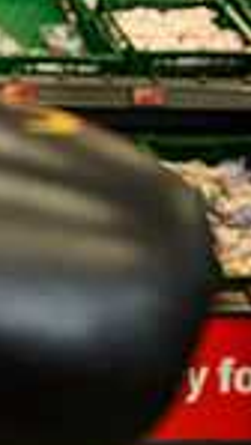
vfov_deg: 18.4
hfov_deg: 8.7
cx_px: -522
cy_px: 14
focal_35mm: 114
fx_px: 1347
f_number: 3.2
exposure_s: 1/160
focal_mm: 24
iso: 500
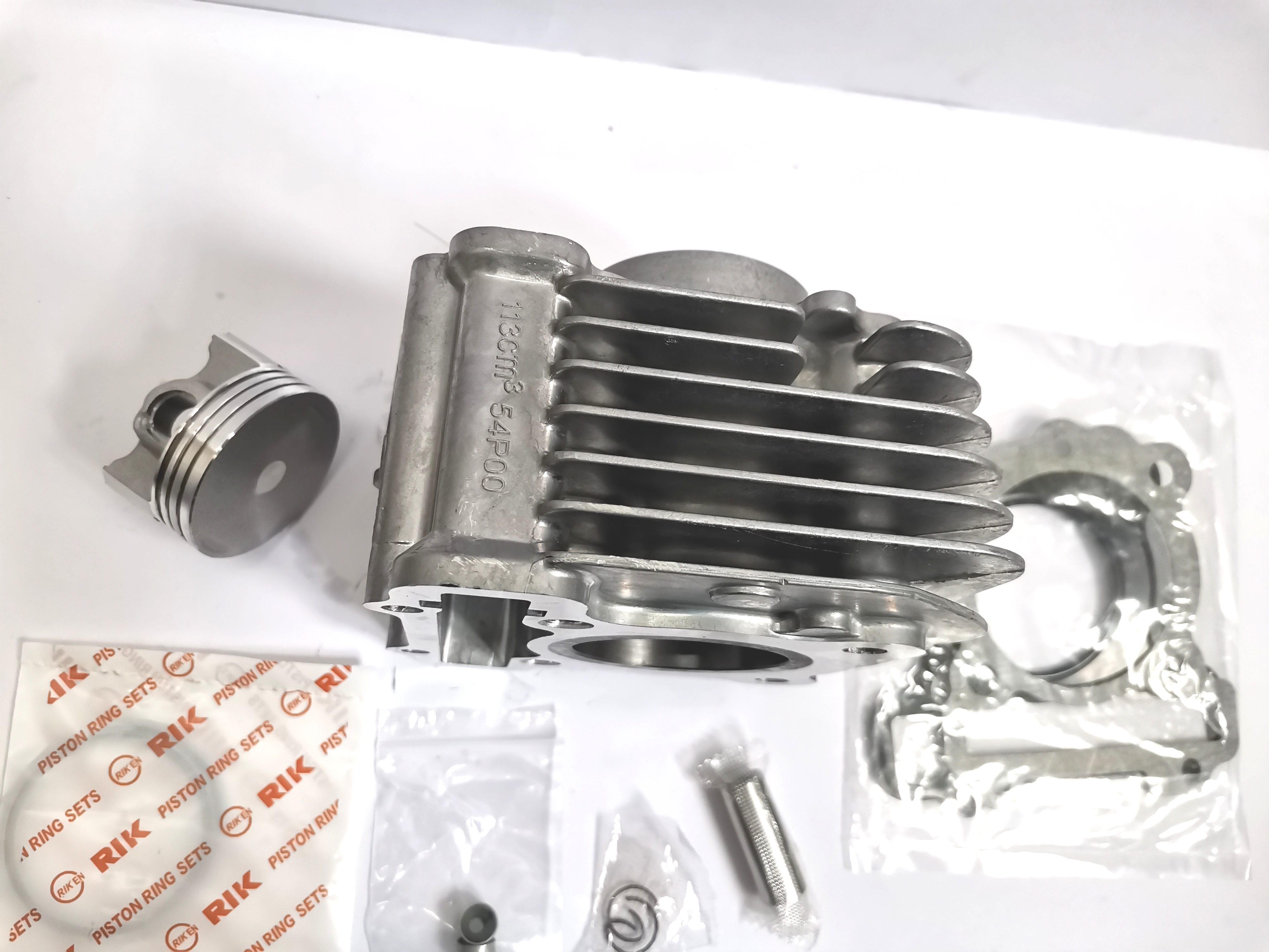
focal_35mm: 26
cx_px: 634
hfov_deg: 67.3
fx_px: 953
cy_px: 476
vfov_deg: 53.1
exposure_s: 1/120
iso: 250
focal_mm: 4.75
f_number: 1.8
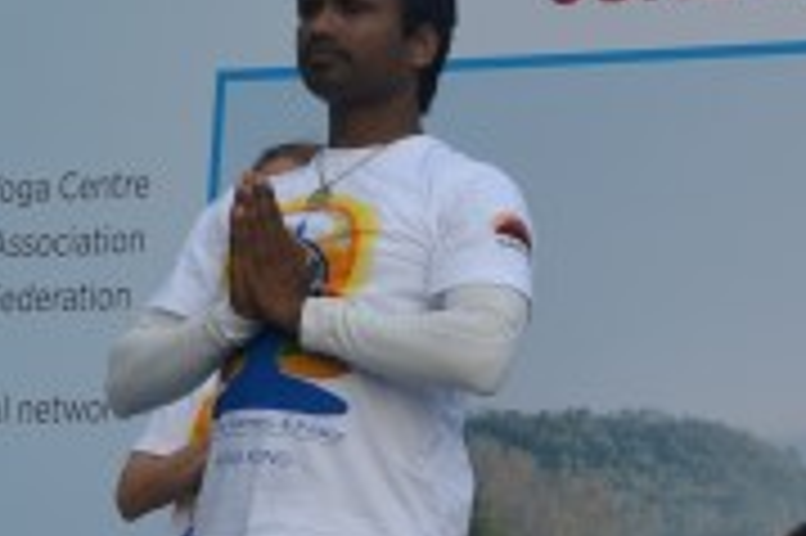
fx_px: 4608
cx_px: 1299
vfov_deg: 6.6
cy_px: 482
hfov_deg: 9.6
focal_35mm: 206
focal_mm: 34
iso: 200
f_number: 8
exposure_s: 1/250
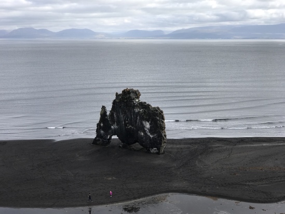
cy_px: 107
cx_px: 142
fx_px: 469
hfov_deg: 33.8
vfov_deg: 25.7
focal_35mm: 57
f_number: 2.8
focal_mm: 6.6
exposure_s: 1/429
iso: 20
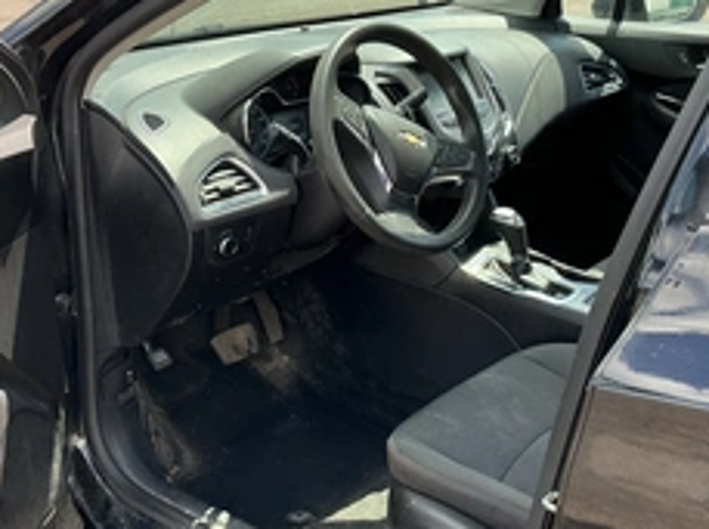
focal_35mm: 49
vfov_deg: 29.6
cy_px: 285
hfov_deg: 39.0
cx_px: 337
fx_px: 1002
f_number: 1.8
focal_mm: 3
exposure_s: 1/194
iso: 20
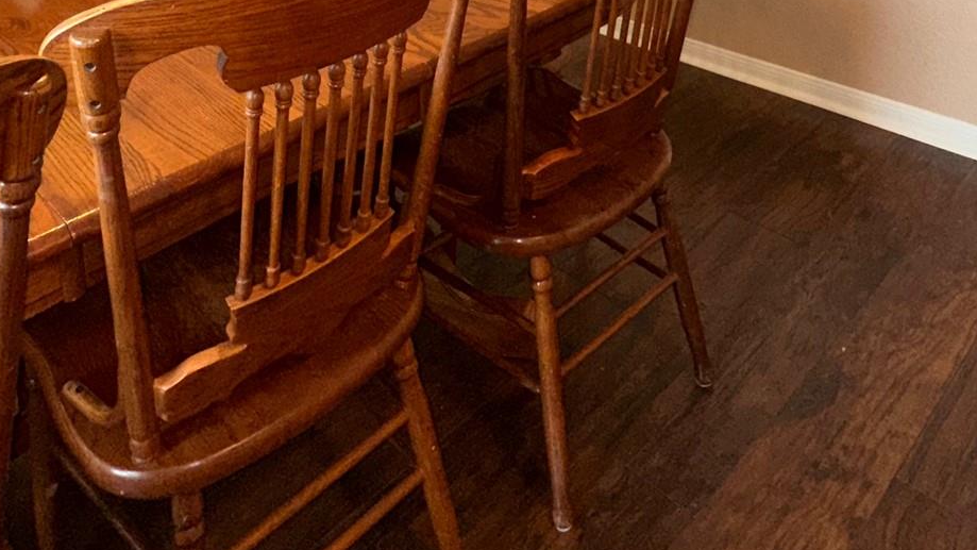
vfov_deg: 27.0
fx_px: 881
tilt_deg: -6.0
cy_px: -227
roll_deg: +1.3
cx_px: 536
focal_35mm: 34
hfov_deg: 57.9
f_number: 2.2
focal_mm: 2.22
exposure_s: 1/60
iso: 100
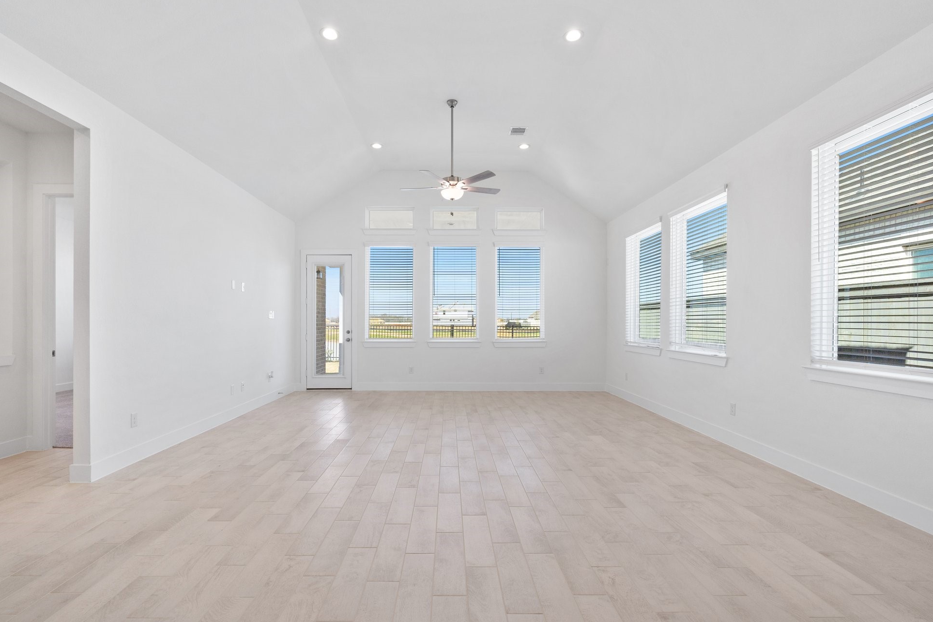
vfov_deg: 70.4
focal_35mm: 17
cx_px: 456
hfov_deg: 93.3
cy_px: 326
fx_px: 441
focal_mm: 16
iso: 320
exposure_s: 1/40
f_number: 9
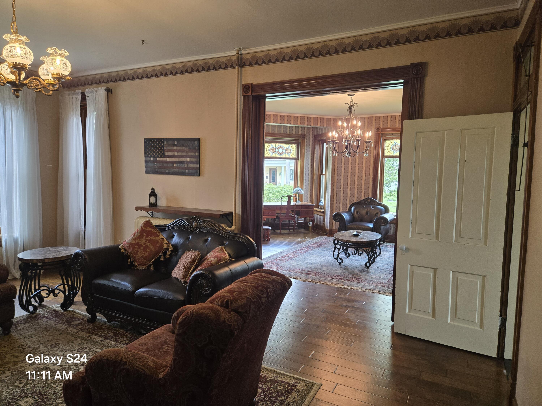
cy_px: 203
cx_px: 271
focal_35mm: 23
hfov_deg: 73.9
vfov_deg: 58.9
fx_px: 360
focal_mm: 5.4
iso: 200
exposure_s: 1/120
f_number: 1.8
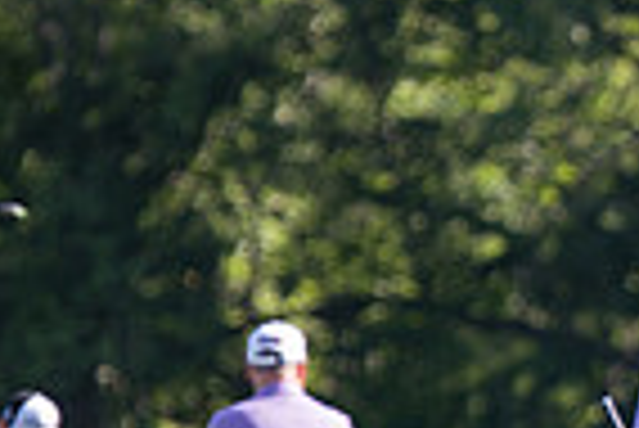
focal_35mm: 674
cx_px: 1152
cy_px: 408
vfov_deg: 2.0
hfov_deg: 3.0
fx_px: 11976
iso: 100
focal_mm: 165
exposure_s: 1/500
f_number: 3.2
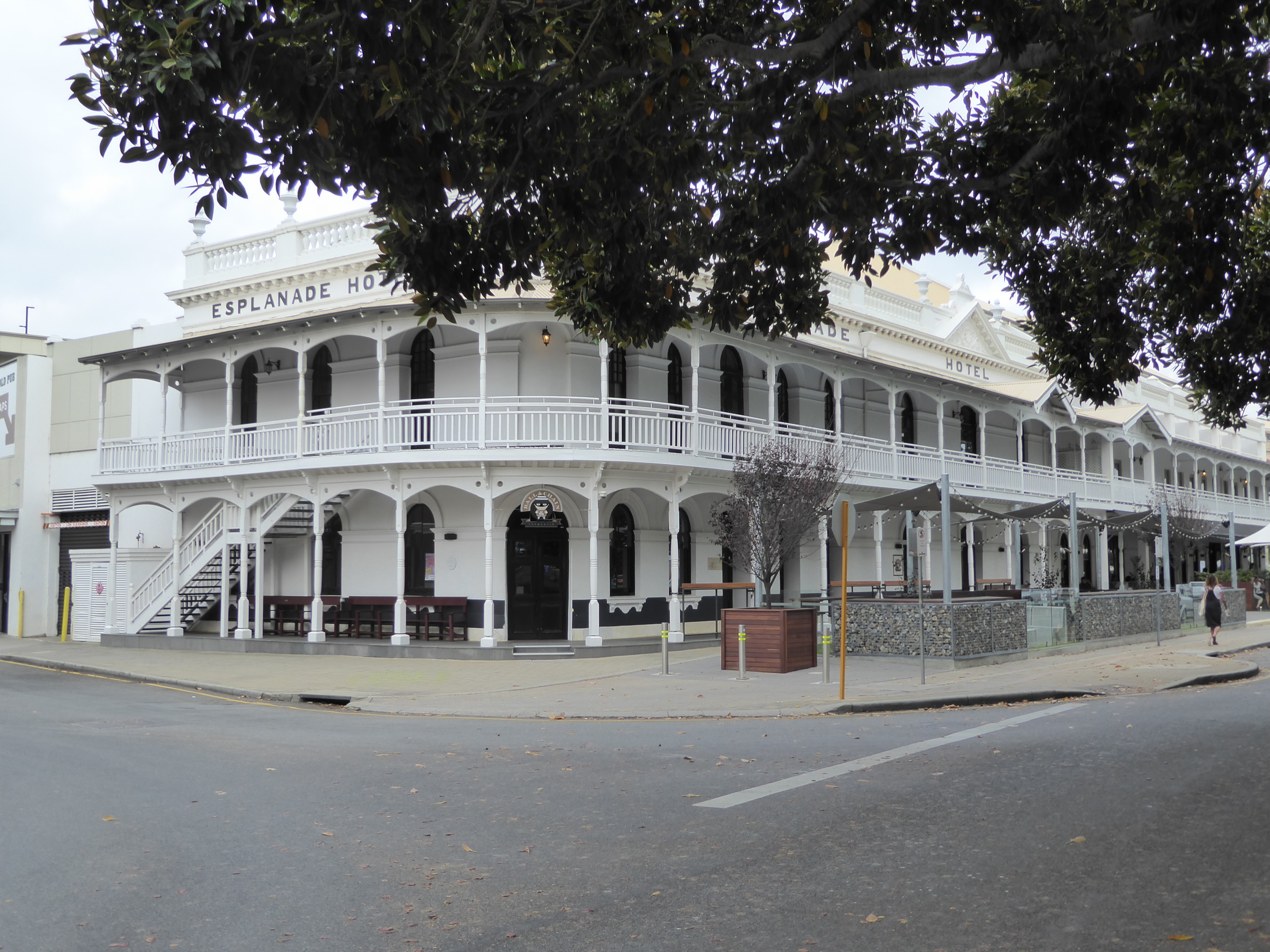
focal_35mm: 39
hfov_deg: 47.9
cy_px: 476
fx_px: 1431
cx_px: 635
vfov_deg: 36.8
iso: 160
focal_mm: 6.7
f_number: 3.7
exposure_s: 1/160
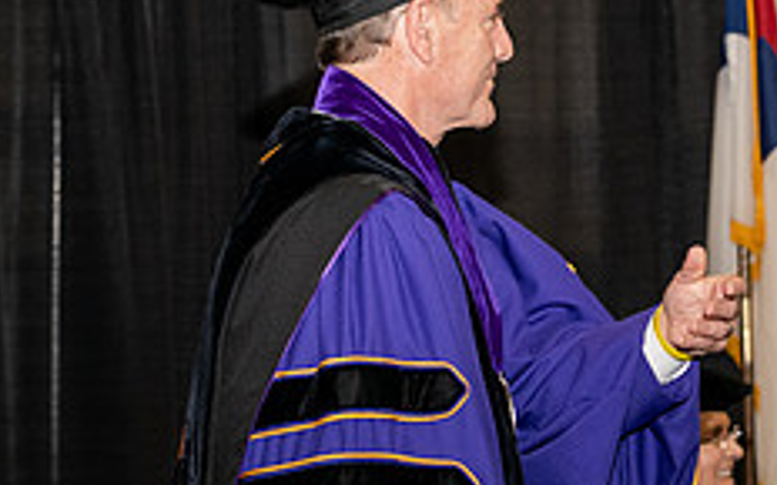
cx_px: 804
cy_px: 219
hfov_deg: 10.4
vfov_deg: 6.6
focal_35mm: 199
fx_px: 4214
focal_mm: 78
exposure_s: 1/200
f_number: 5.6
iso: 1600
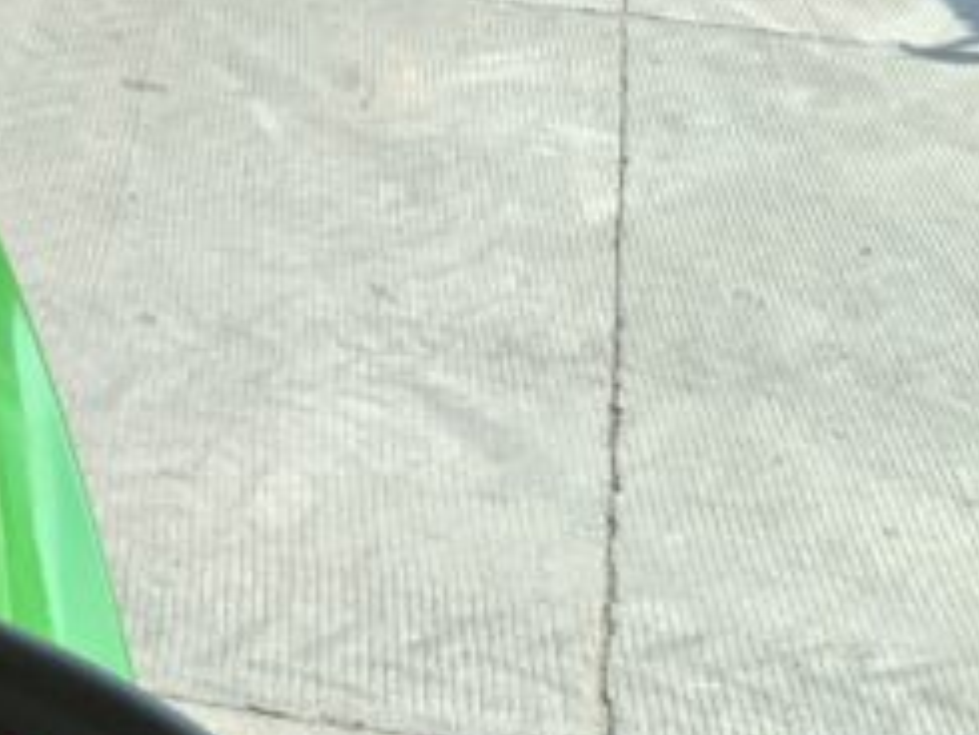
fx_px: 3424
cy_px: 731
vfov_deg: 12.1
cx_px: -332
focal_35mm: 121
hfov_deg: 15.4
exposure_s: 1/781
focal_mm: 3
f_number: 1.8
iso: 16
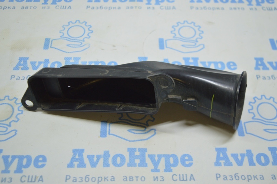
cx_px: 138
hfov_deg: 46.4
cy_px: 92
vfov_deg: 31.8
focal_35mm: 42
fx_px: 323
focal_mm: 28
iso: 400
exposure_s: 1/60
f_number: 4.2
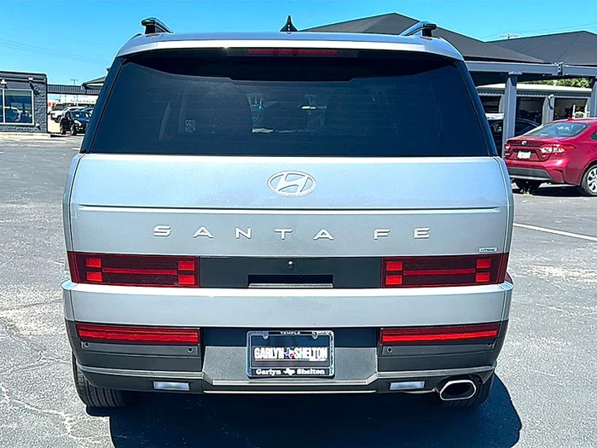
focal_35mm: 39
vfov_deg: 36.8
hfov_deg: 47.9
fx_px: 673
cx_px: 298
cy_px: 224
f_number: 1.78
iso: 80
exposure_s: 1/3497
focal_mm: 6.86
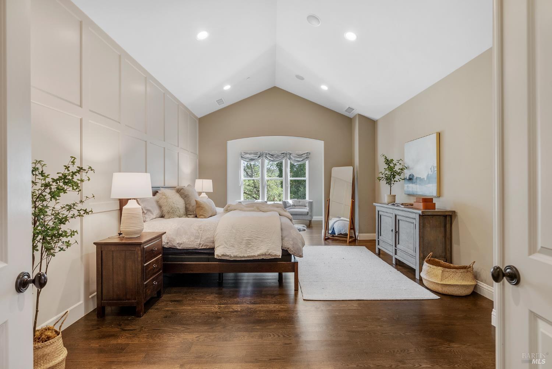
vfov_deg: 73.8
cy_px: 184
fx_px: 245
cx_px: 276
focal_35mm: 16
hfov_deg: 96.7
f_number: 8
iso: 400
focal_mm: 16
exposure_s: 1/20
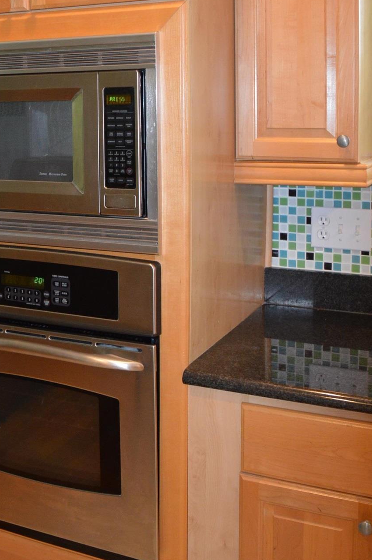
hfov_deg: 26.8
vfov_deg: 39.3
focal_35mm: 49
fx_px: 761
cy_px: 142
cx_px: 64
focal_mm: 18
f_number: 3.5
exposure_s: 1/60
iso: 1000
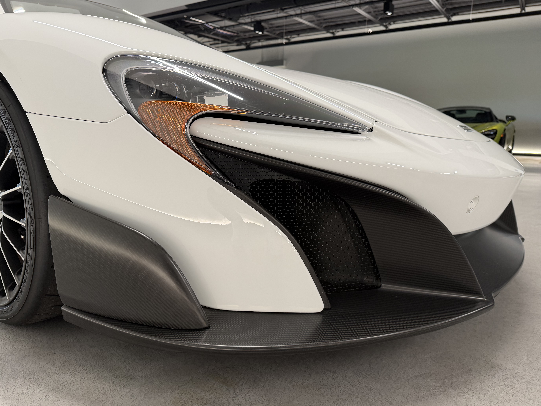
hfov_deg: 69.4
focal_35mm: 25
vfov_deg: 54.9
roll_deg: -1.2
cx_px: 262
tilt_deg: -10.9
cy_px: 211
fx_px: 391
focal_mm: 6.76
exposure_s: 1/60
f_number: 1.78
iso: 125
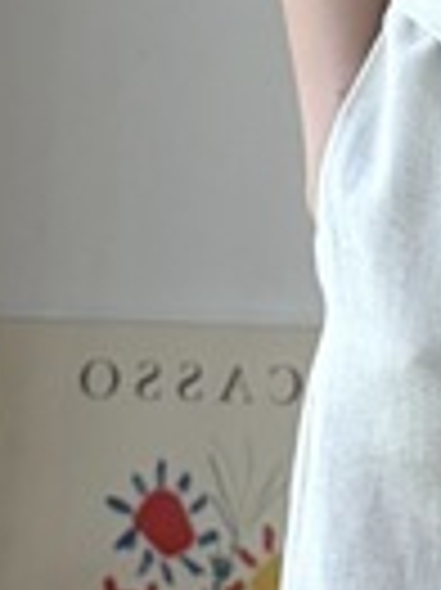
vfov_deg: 9.9
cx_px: 580
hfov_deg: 7.4
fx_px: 3386
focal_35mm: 199
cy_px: 176
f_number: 1.6
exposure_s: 1/120
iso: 100
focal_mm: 5.96
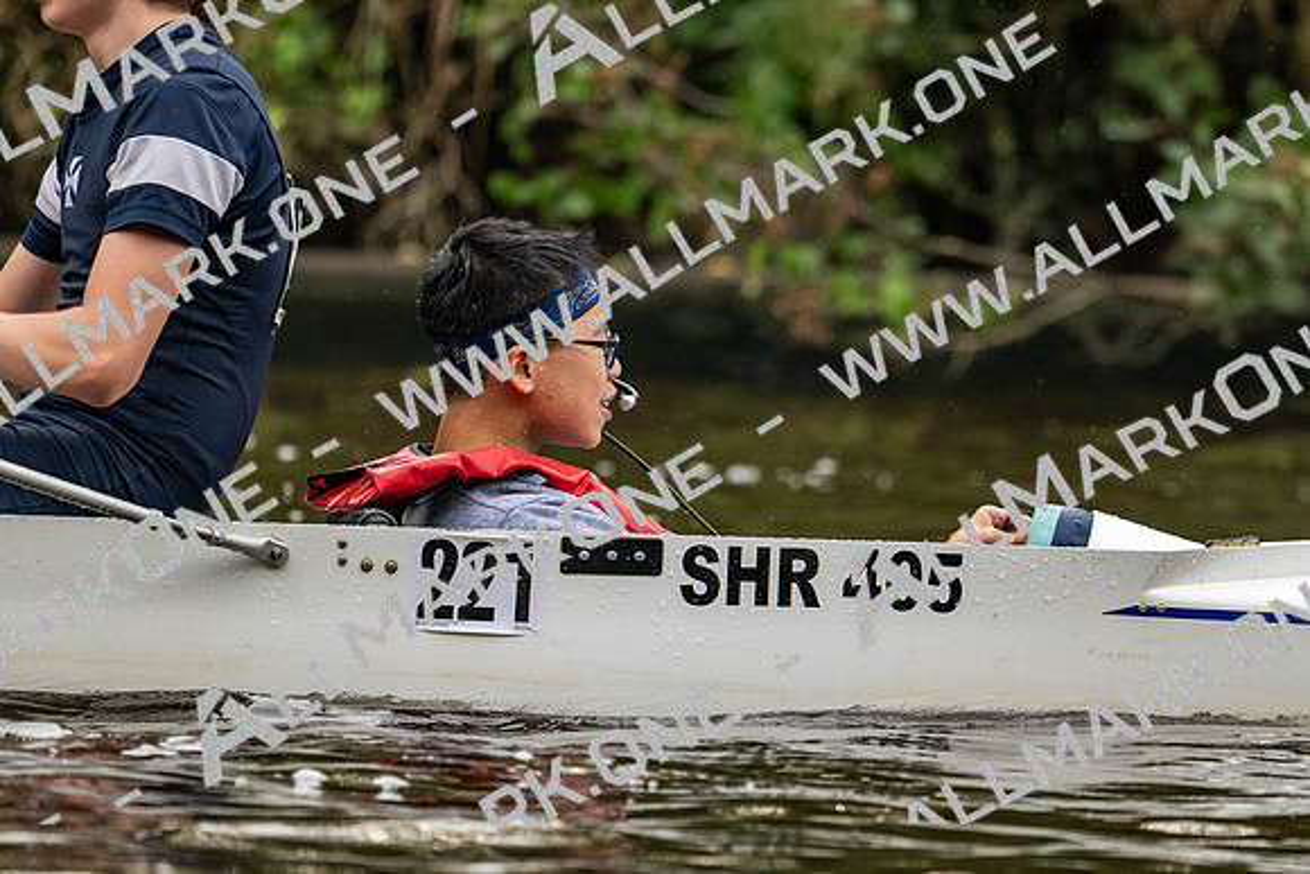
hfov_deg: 3.4
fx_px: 21849
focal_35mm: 600
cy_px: 437
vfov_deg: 2.3
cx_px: 655
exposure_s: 1/2500
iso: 2800
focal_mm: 400
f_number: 4.5
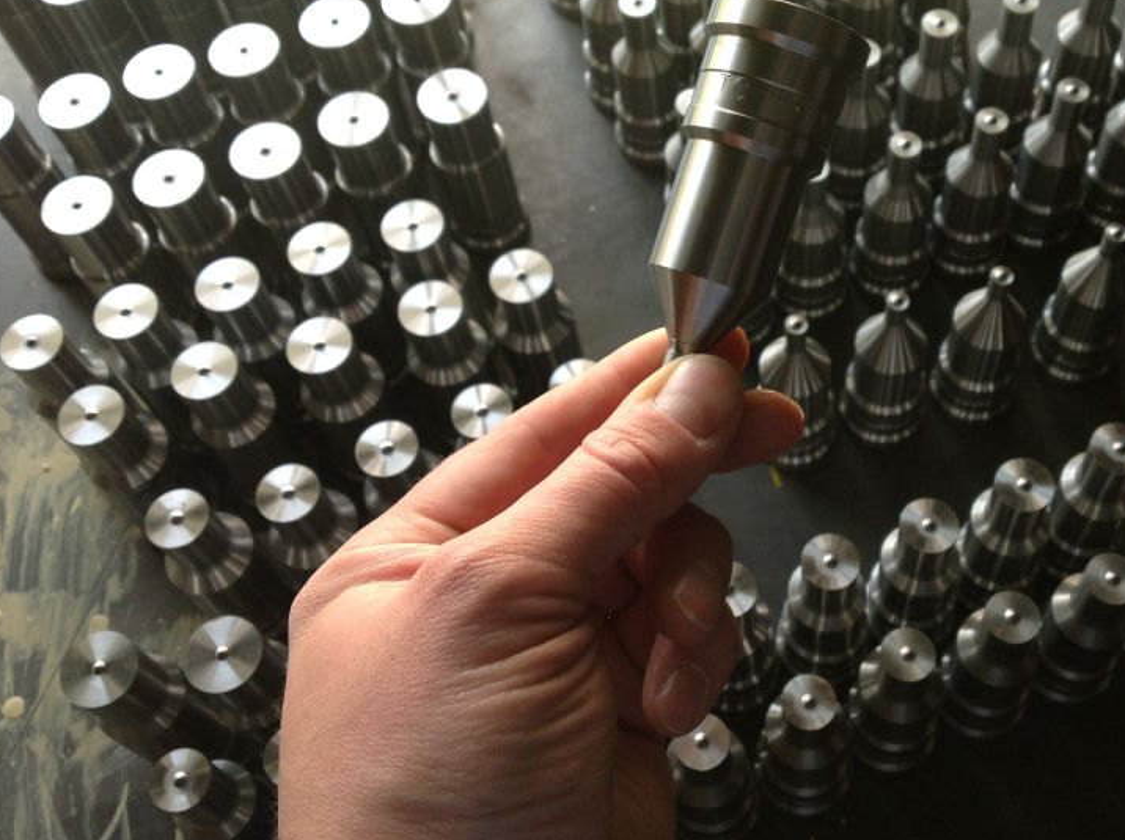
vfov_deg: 32.8
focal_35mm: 44
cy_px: 367
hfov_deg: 42.7
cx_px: 696
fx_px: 1428
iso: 80
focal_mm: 4.28
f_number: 2.4
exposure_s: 1/60
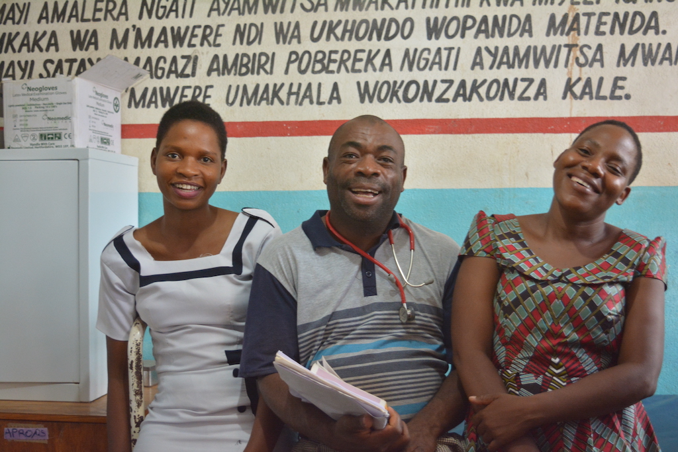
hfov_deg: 42.3
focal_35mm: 46
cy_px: 226
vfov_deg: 29.0
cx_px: 339
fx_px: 876
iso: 1400
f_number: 4.2
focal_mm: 31
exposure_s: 1/30
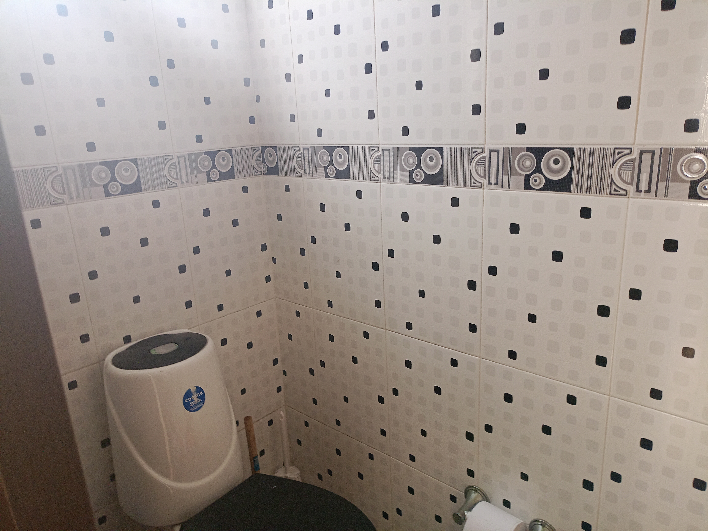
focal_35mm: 28
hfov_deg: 63.4
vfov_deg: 49.7
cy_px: 266
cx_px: 354
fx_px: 573
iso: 407
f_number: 1.79
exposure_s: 1/50
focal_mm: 4.7
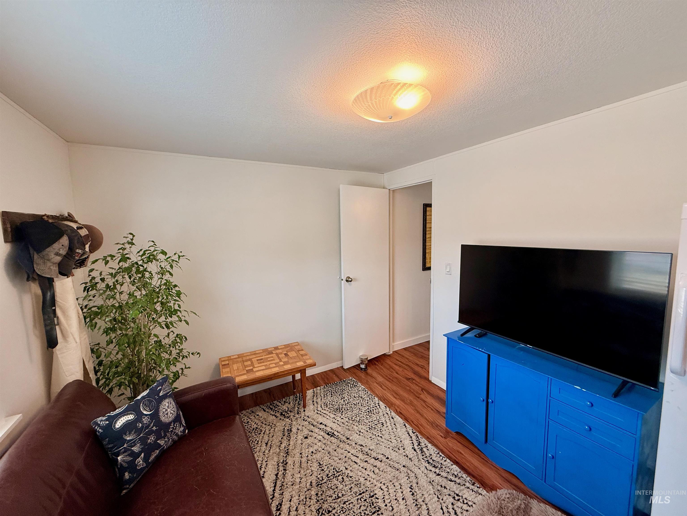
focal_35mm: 14
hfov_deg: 102.1
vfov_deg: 85.7
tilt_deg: -4.7
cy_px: 258
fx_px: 278
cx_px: 344
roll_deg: +1.1
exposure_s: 1/120
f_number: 2.2
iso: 160
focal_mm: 2.22
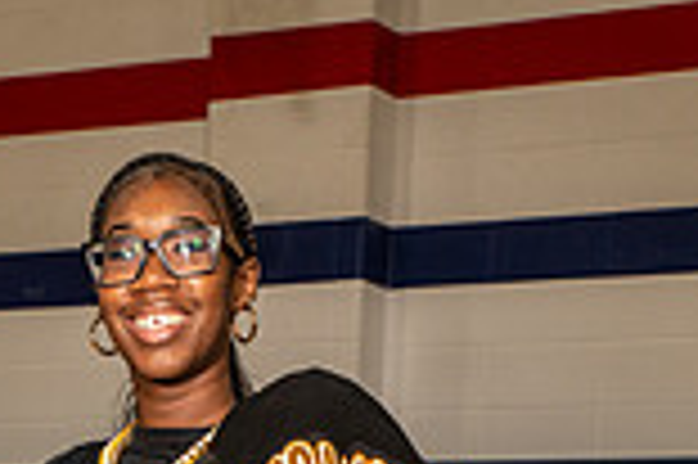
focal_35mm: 128
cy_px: 996
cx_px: 180
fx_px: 2479
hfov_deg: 16.0
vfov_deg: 9.8
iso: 320
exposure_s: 1/320
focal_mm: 44
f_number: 6.3
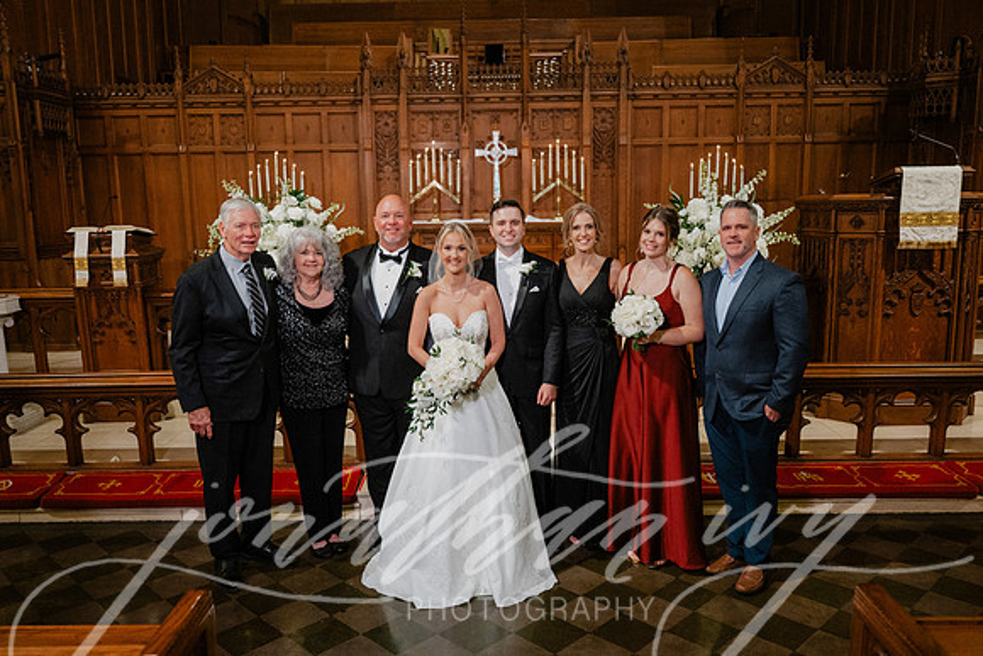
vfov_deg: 45.0
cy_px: 328
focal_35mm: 29
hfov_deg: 63.6
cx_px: 492
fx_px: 792
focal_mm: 29
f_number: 2.8
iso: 2000
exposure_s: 1/160
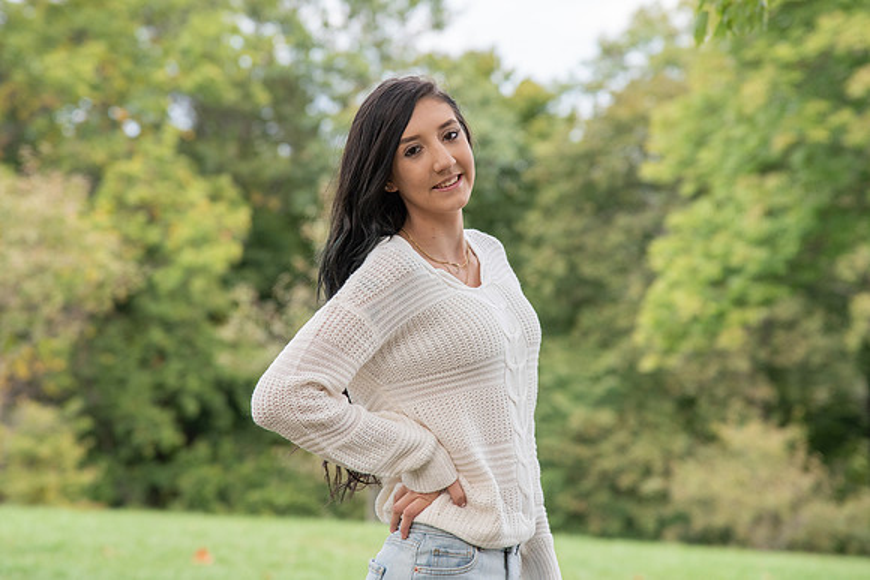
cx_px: 419
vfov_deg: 9.5
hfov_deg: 14.2
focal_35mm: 145
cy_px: 230
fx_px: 3499
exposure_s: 1/400
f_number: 5
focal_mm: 120
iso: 400
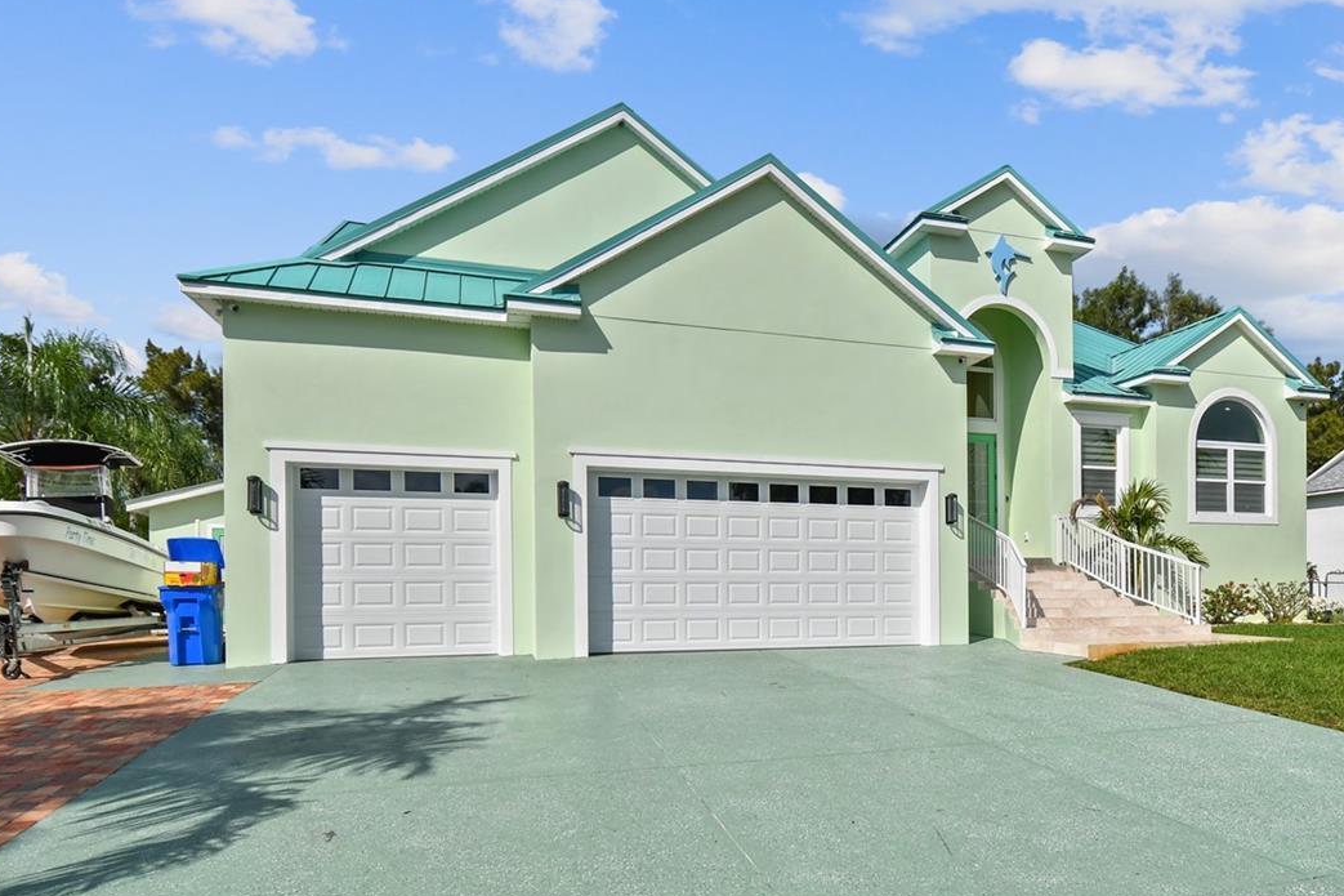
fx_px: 858
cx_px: 849
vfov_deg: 54.1
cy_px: 589
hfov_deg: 74.6
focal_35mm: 23
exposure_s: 1/400
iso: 100
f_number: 7.1
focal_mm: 10
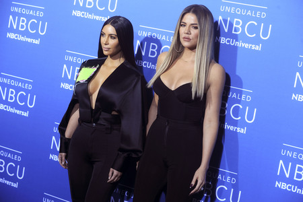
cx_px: 152
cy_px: 101
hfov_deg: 19.5
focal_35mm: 105
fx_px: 884
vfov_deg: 13.0
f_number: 5
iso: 800
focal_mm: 105
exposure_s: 1/400
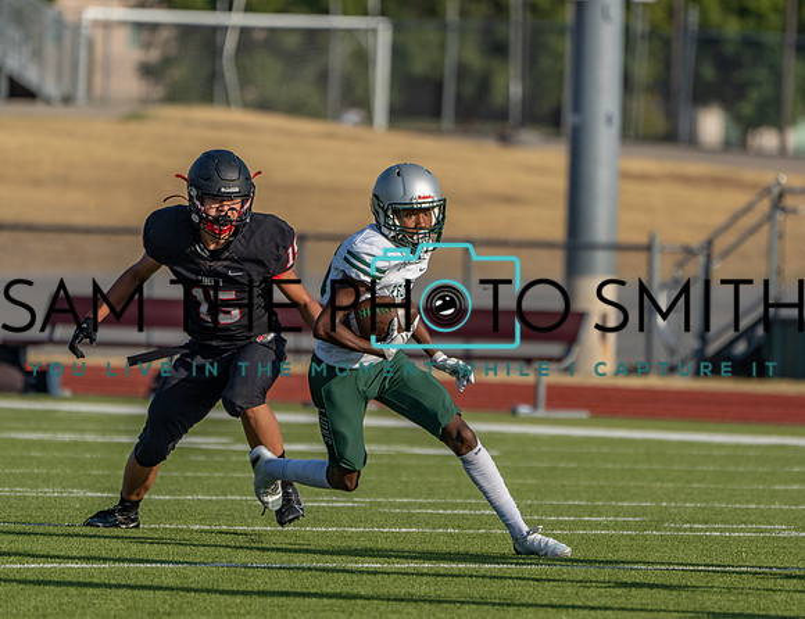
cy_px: 281
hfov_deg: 3.4
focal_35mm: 571
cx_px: 454
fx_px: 13410
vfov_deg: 2.6
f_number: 5.6
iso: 125
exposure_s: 1/1250
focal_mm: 400
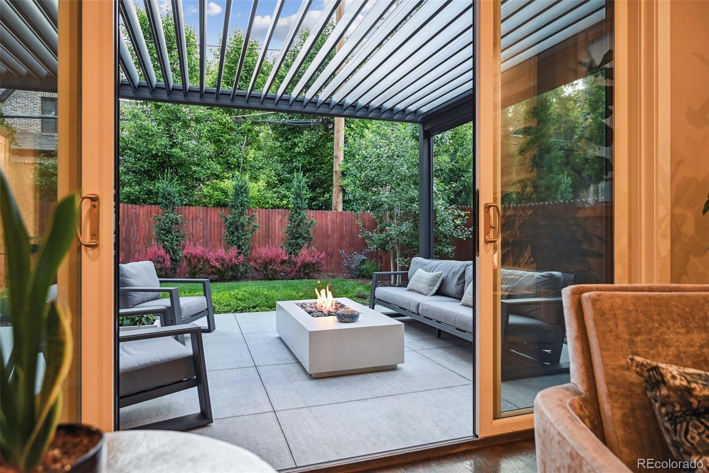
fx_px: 423
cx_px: 354
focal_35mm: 22
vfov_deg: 58.3
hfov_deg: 79.9
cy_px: 236
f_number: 4
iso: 400
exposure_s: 1/25
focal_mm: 21.5
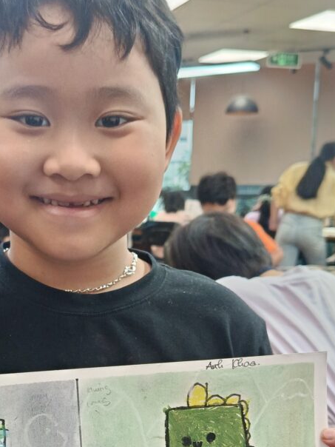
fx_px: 684
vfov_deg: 35.5
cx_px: 85
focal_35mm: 53
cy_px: 325
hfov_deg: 27.2
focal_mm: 5.24
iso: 720
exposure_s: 1/100
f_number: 1.7
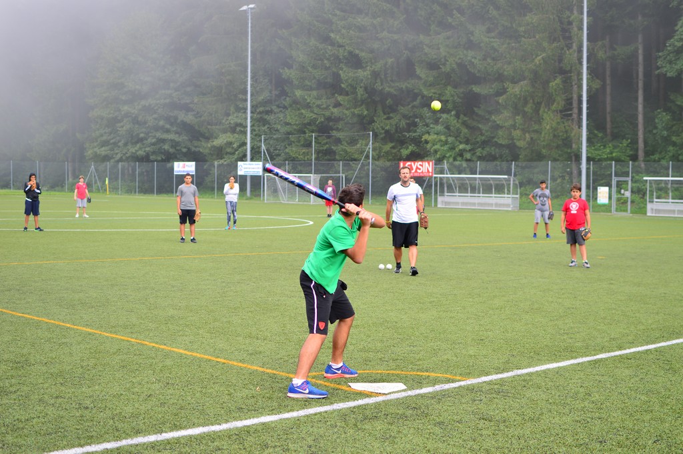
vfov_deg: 25.7
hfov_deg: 37.9
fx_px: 995
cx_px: 342
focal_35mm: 52
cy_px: 227
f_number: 2.5
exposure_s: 1/500
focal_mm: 35
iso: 100
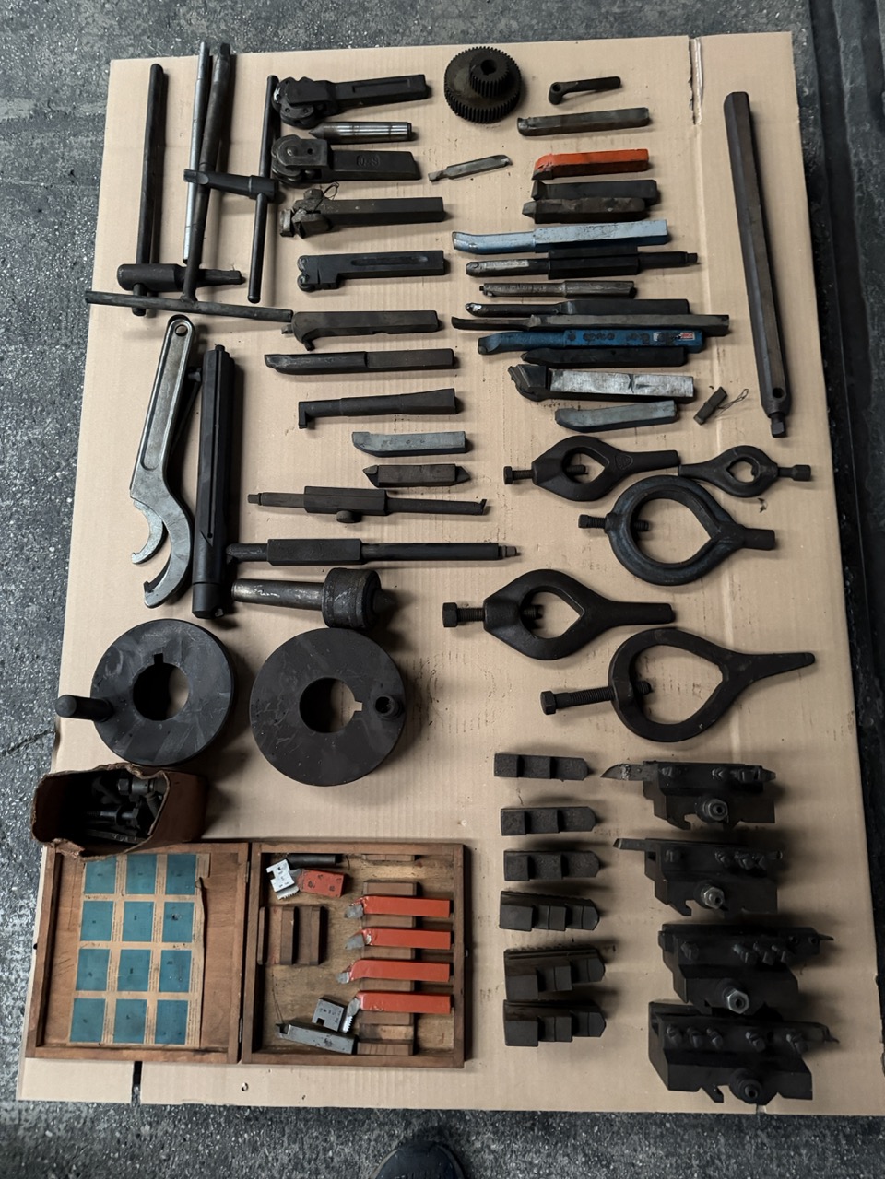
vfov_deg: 71.6
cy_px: 590
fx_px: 818
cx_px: 442
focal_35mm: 24
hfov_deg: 56.8
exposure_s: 1/33
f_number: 1.78
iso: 1000
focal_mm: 6.76
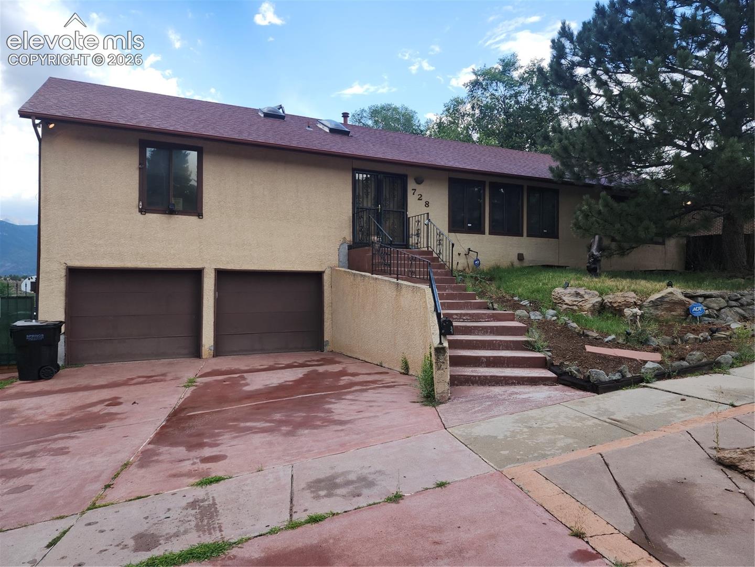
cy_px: 284
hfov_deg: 73.9
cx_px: 378
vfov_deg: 58.9
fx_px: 502
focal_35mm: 23
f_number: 1.8
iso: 25
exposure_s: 1/548
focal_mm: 5.54
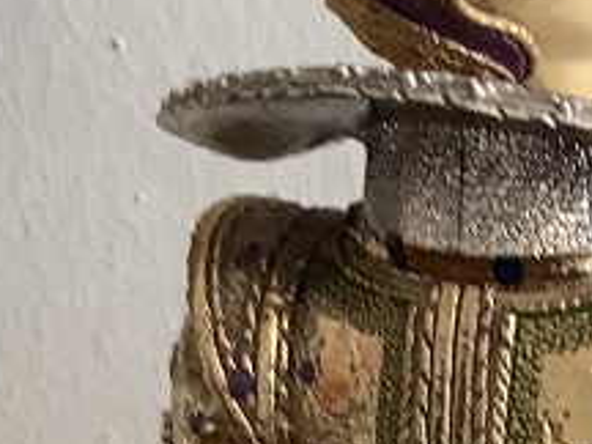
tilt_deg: -23.9
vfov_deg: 8.3
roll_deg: -1.9
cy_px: 817
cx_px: 1121
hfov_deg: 10.7
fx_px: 2942
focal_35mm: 172
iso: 80
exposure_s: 1/50
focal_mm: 3.3
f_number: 2.4
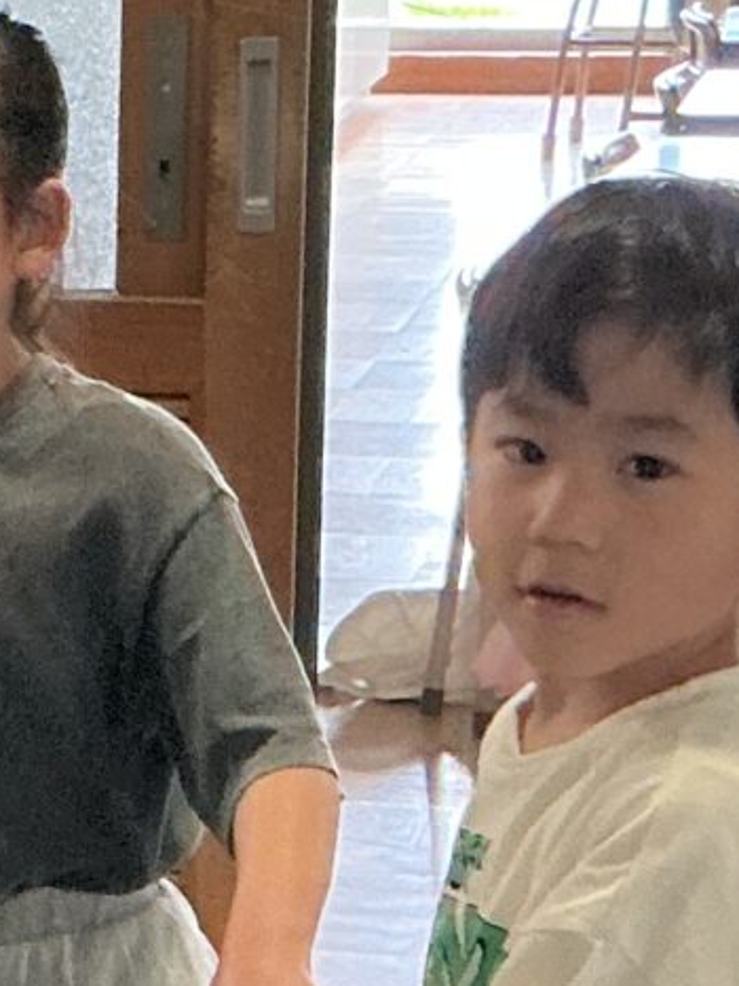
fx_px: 4528
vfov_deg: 12.4
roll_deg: +1.1
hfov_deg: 8.9
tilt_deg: -15.6
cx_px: -655
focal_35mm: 159
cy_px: 758
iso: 160
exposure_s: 1/60
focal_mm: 3
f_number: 1.8
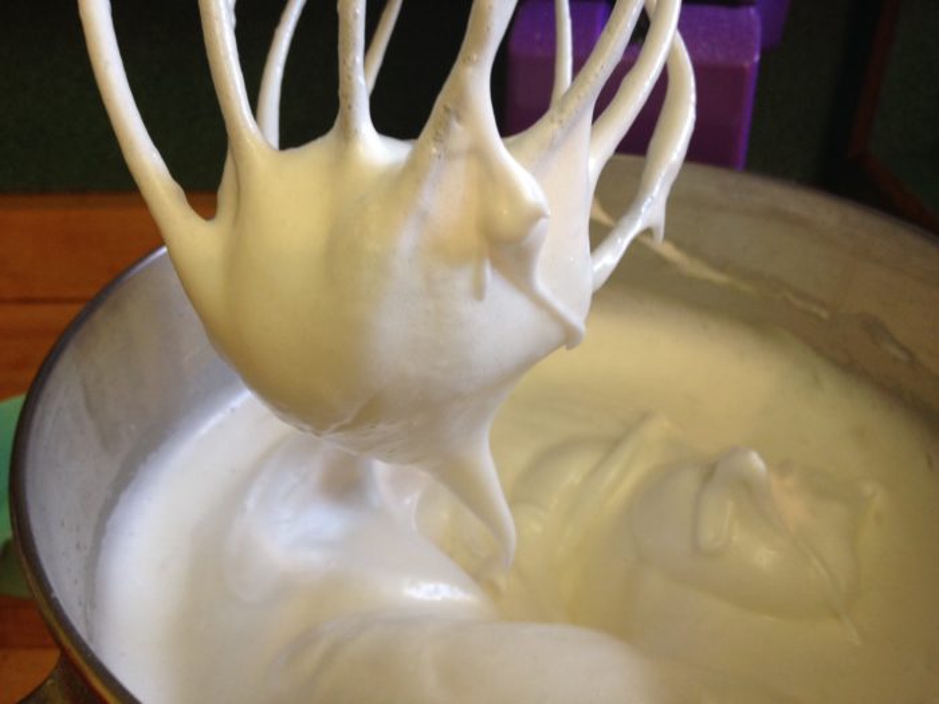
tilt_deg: -33.6
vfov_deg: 42.9
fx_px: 895
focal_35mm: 33
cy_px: 352
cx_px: 470
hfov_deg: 55.4
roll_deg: -0.7
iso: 100
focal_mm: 4.12
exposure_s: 1/20
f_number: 2.4
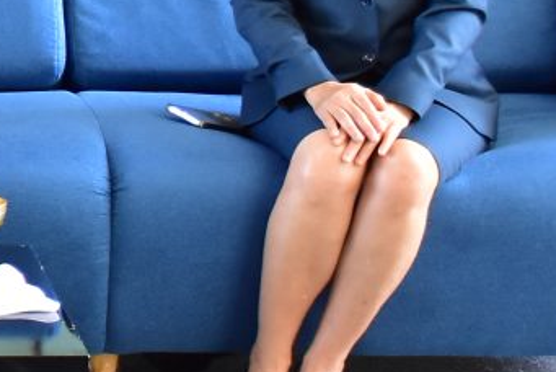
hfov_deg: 10.6
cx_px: -549
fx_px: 2754
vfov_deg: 7.5
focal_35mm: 178
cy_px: -264
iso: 1600
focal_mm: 27
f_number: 4
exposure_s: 1/200
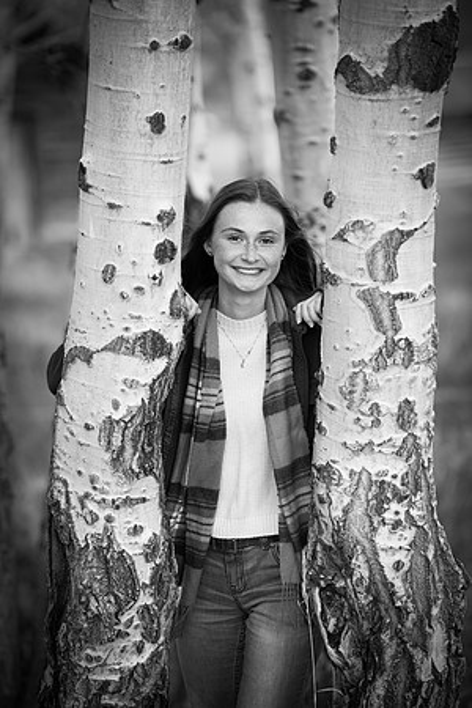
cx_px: 236
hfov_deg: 8.6
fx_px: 3146
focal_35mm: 160
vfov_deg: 12.8
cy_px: 354
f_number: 4
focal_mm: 160
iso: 400
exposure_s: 1/400
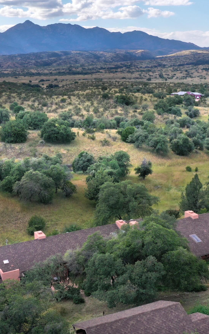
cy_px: 159
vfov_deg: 41.0
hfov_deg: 26.3
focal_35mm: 49
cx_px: 130
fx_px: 447
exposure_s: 1/320
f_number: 6.3
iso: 100
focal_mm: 10.26
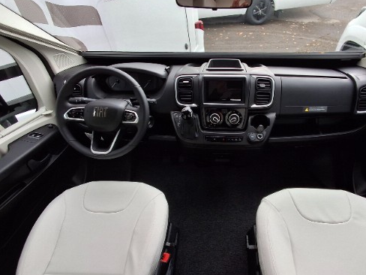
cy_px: 136
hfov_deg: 78.5
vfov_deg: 63.4
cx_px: 211
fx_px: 222
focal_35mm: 21
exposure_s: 1/120
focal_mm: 1.64
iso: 40
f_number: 2.2
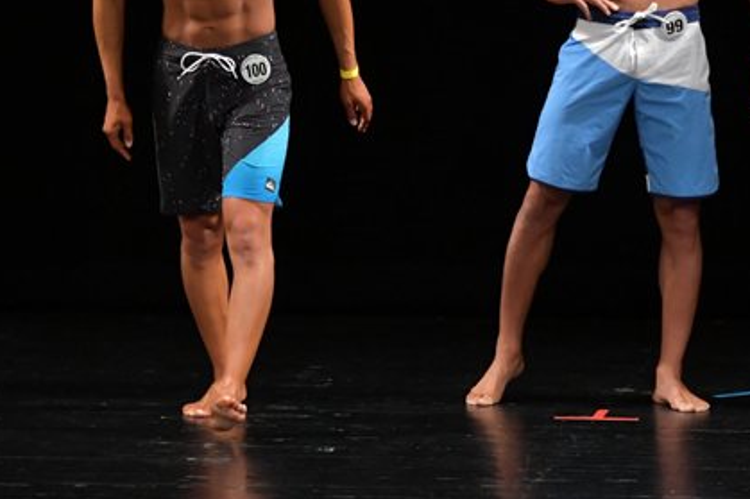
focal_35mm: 499
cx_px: 368
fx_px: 10391
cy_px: 88
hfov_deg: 4.1
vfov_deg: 2.8
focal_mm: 180
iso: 3200
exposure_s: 1/400
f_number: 5.6
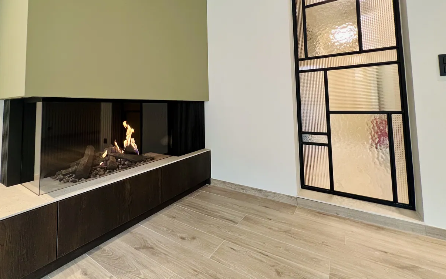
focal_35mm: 16
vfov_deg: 69.3
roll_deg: +1.0
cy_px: 94
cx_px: 190
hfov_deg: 97.1
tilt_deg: +3.9
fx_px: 194
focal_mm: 1.57
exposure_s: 1/50
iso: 250
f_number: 1.8
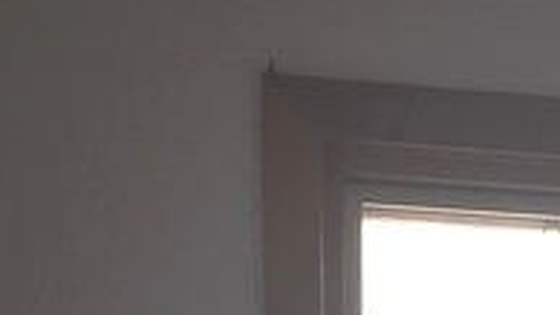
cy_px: 1101
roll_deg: -0.3
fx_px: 2613
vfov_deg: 6.1
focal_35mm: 176
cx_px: 788
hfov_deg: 11.8
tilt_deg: -5.8
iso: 32
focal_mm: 4.15
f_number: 2.2
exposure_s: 1/40
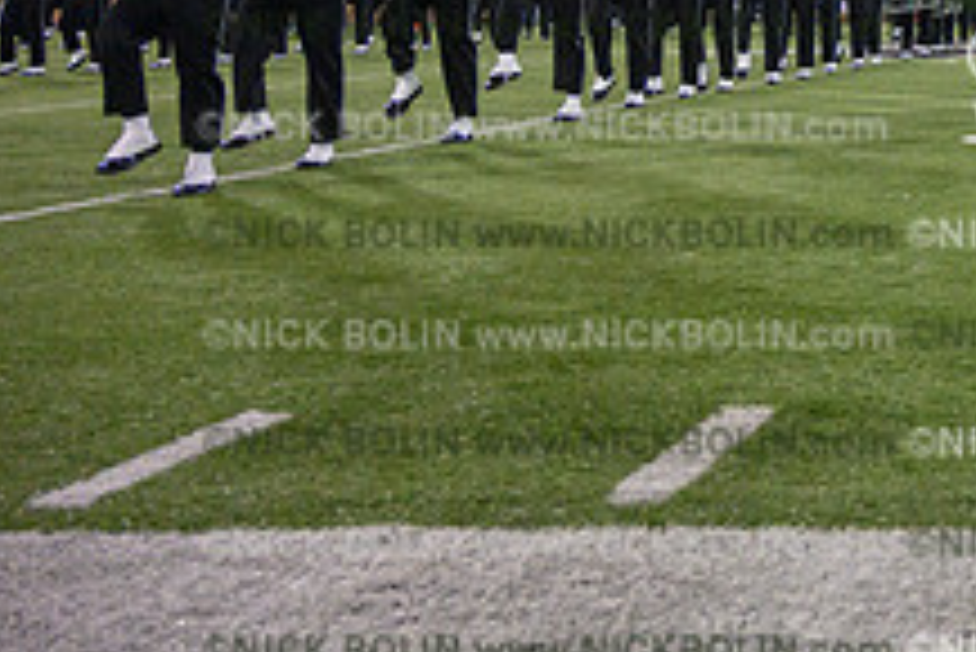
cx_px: 1250
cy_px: -79
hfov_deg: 26.8
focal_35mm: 64
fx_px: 1736
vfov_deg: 20.2
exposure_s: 1/1000
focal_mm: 24
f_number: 4
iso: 5000
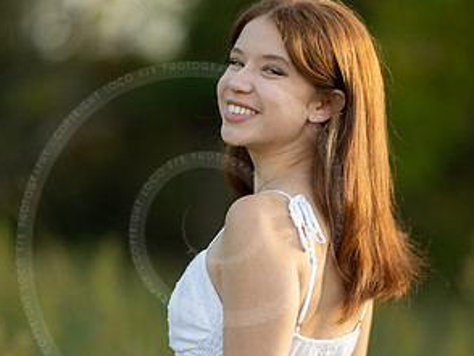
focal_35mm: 125
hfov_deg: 15.8
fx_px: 1713
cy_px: 258
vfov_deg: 11.8
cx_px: 234
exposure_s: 1/1600
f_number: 1.2
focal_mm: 85
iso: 160
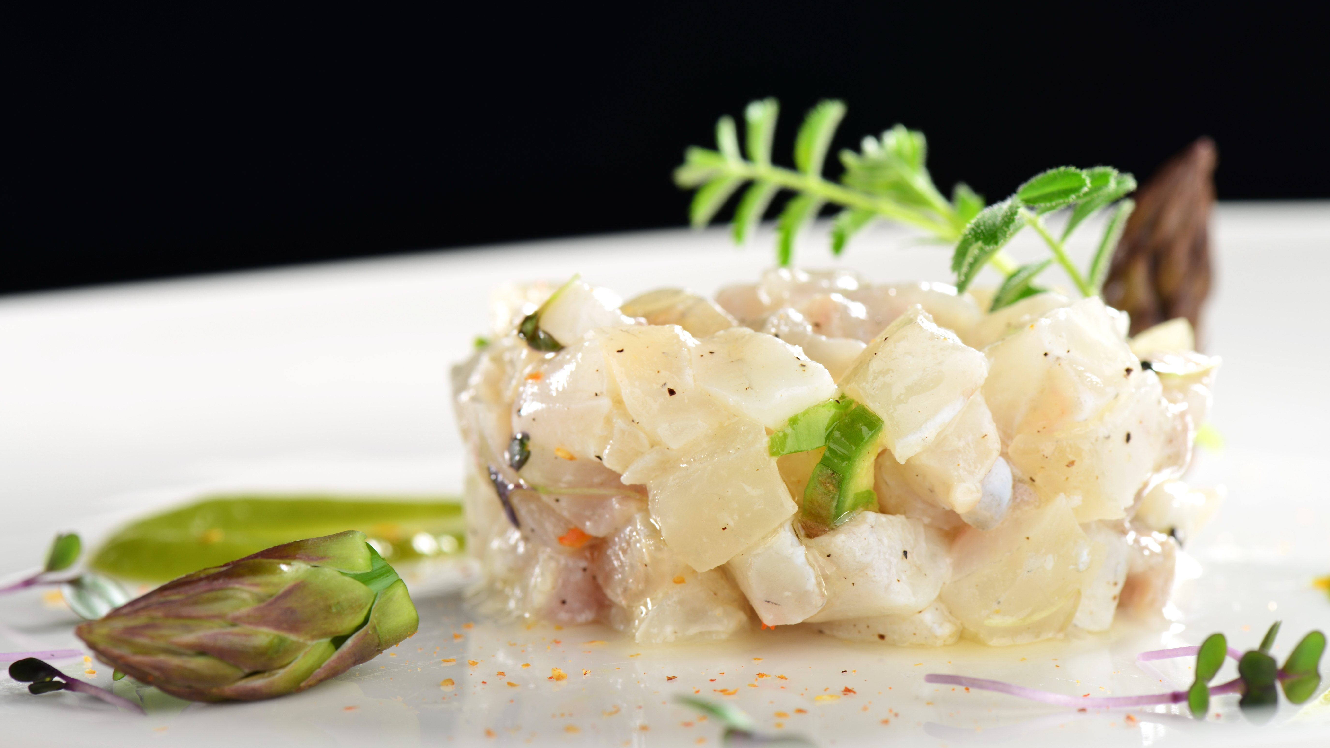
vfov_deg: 10.9
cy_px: 313
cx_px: 666
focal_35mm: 111
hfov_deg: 19.3
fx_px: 3915
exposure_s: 1/160
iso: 79
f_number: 13
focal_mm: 105
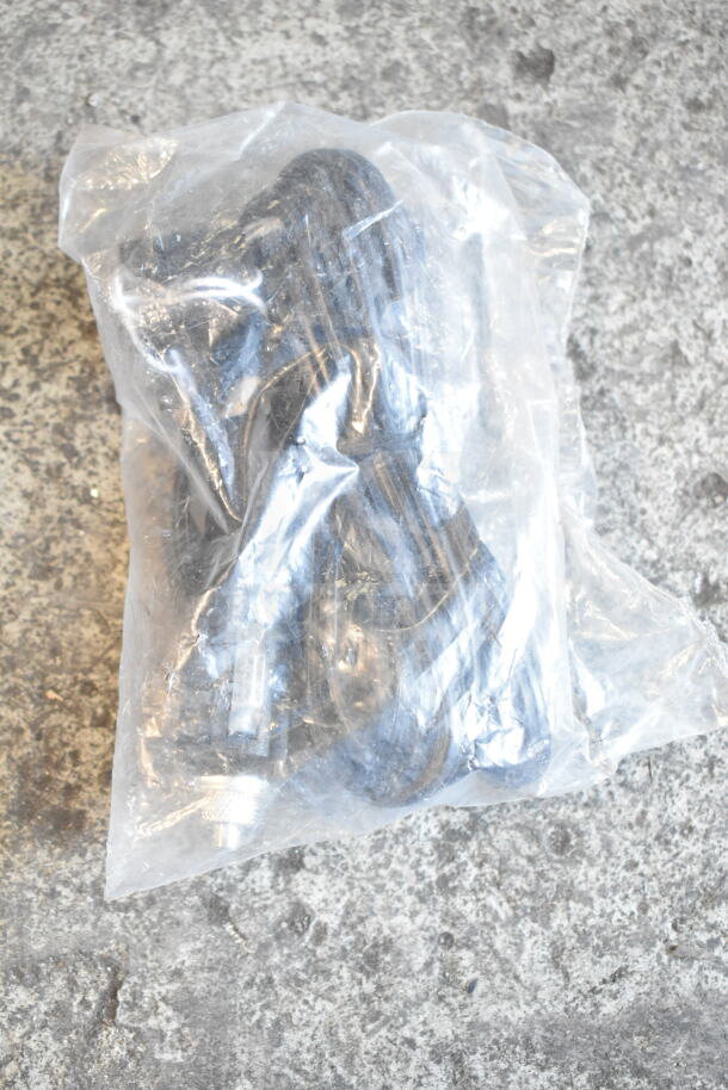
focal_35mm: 51
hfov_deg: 26.5
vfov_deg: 38.9
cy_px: 545
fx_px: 1546
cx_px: 364
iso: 1600
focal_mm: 34
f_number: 4.5
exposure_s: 1/60
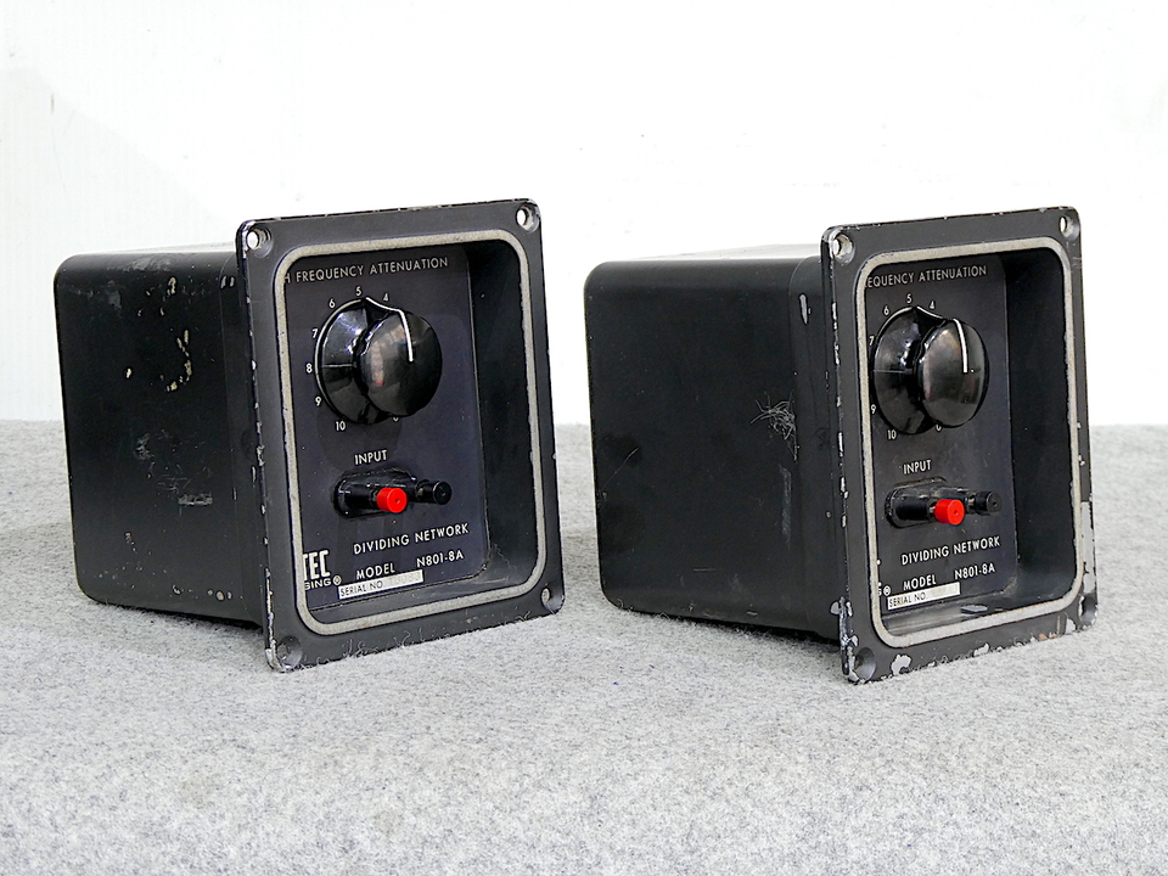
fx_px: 2834
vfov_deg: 17.6
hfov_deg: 23.3
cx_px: 584
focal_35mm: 84
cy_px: 438
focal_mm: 15
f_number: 4.8
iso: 200
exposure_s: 1/5
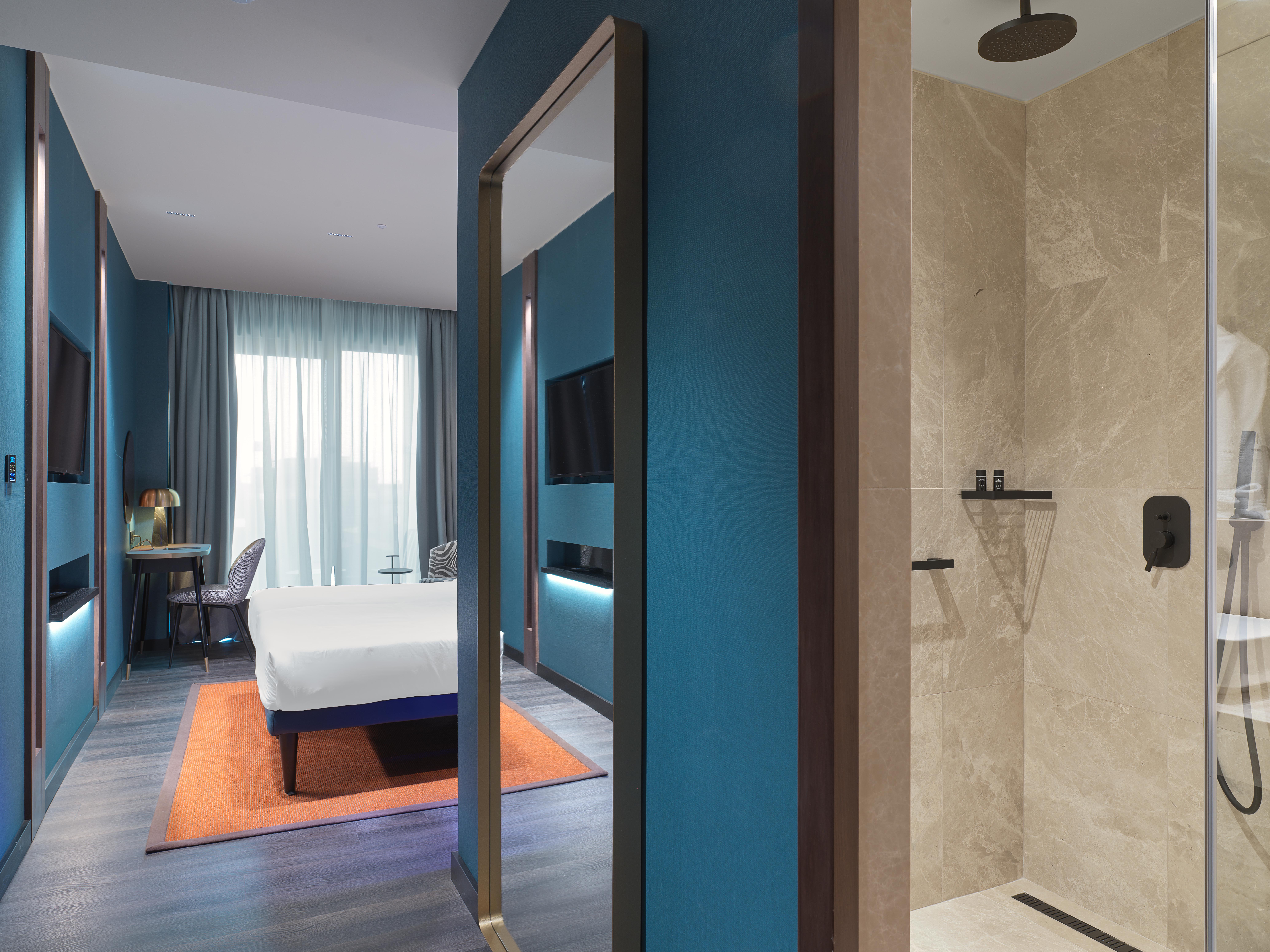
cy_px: 476
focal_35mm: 22
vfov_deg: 61.1
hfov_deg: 76.4
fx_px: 807
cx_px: 635
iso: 100
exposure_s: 6
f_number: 13
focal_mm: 28
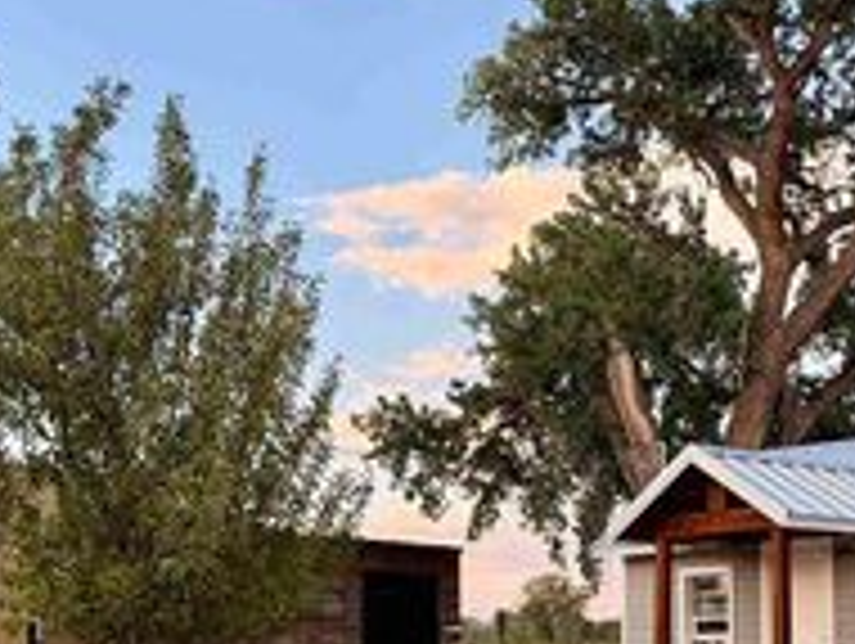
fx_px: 1558
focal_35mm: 63
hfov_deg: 30.4
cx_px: 594
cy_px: 430
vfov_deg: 23.2
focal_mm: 6.76
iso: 80
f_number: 1.78
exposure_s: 1/171
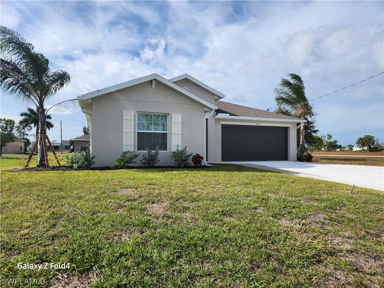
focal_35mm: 23
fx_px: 255
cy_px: 144
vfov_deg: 58.9
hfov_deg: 73.9
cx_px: 192
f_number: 1.8
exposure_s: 1/2737
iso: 20
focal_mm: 5.4
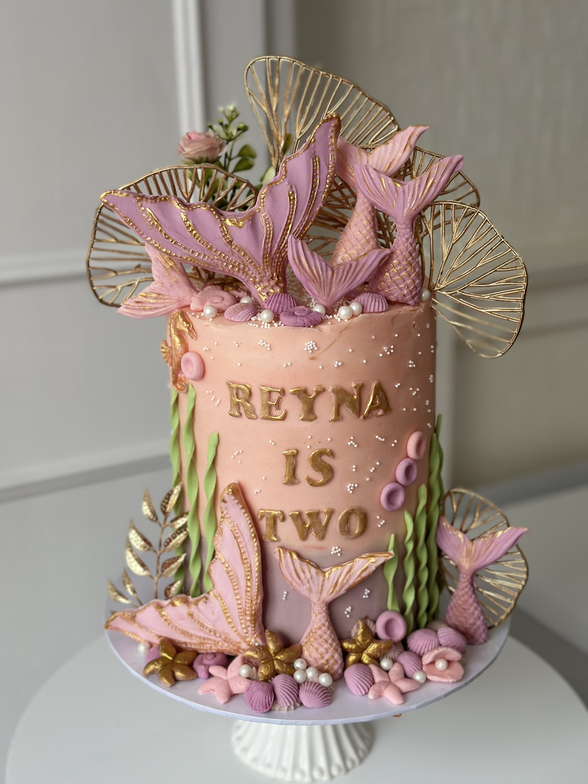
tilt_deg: -17.8
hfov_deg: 30.3
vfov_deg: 39.7
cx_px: 294
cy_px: 392
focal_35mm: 48
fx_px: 1087
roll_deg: +1.0
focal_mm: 6.86
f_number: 1.78
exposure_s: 1/160
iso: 80
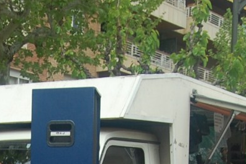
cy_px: 310
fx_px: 745
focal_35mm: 109
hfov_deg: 18.4
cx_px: 21
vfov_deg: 11.5
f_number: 9
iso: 200
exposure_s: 1/320
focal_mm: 18
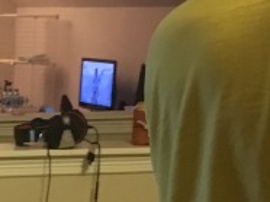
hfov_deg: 11.7
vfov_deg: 9.1
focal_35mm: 160
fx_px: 1246
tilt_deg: -10.4
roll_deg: -0.4
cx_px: -167
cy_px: 240
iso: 250
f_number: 2.2
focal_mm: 4.15
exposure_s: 1/15
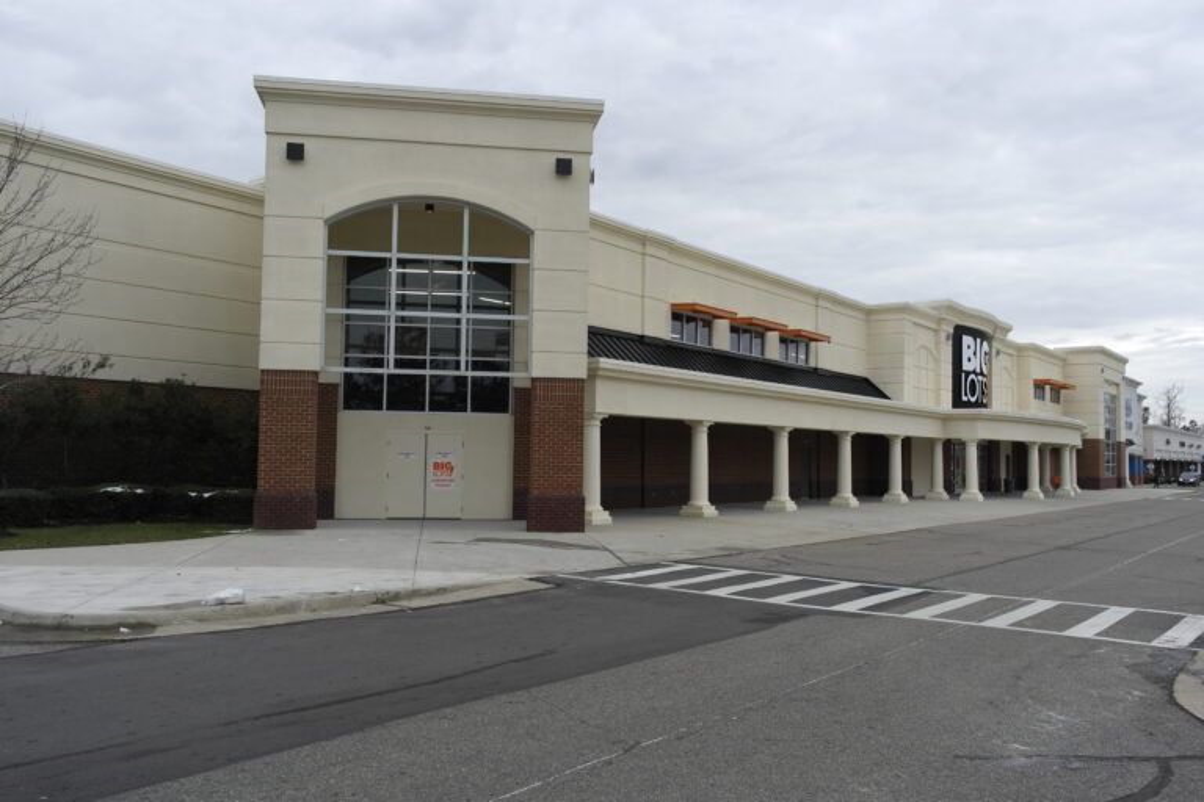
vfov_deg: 43.6
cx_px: 602
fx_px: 1003
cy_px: 401
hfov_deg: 61.9
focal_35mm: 30
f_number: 5
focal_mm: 20
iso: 100
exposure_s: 1/160
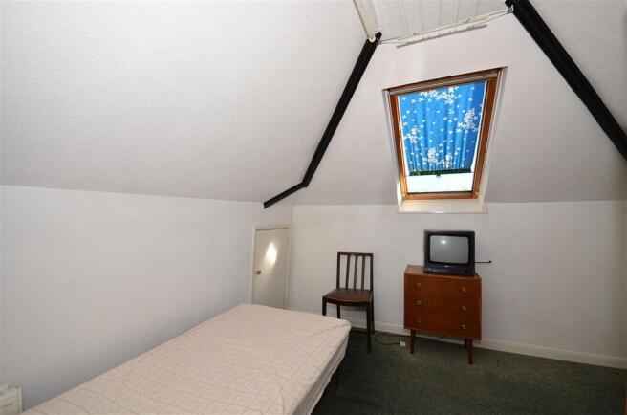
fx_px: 261
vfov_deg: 77.0
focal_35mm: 15
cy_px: 208
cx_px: 314
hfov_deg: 100.5
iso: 200
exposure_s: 1/200
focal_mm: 10
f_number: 8
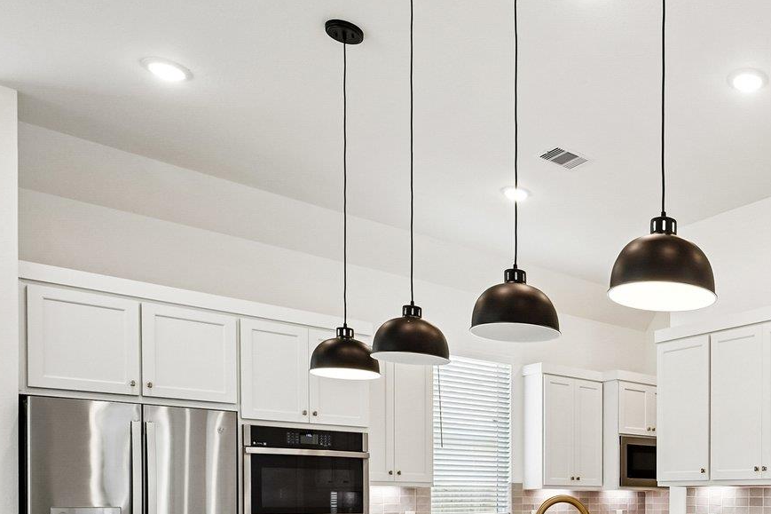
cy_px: 501
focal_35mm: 33
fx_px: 707
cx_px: 728
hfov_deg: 49.4
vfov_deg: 36.4
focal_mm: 14
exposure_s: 1/60
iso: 500
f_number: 8
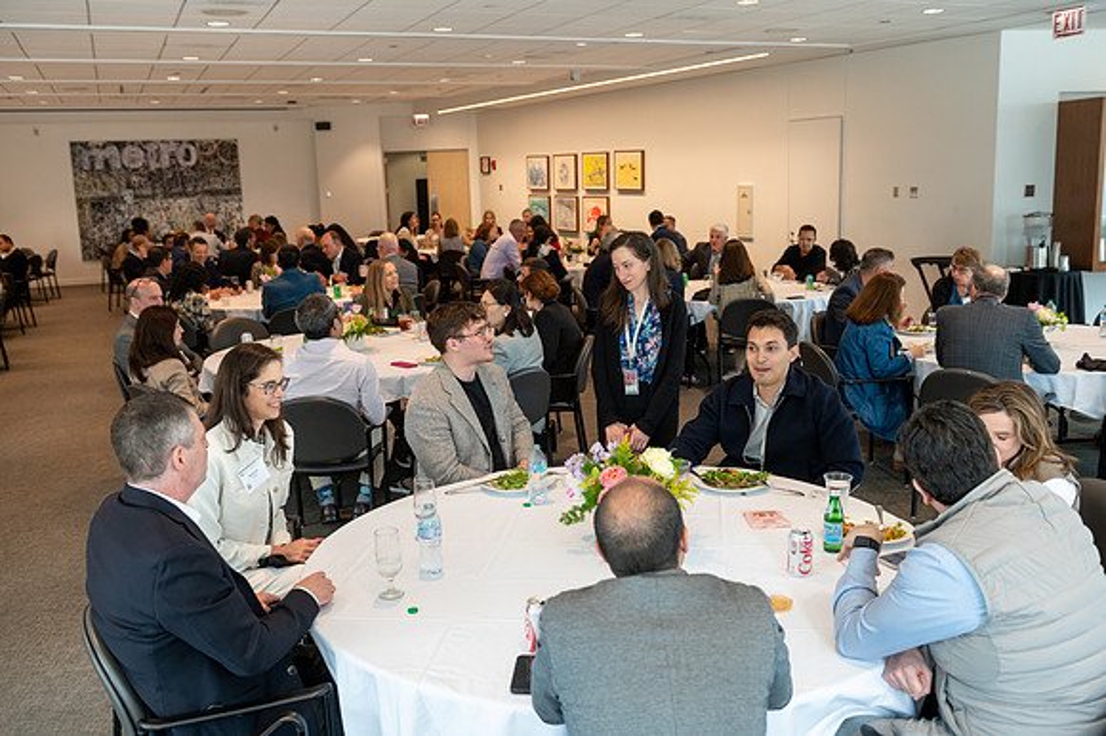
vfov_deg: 41.1
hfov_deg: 58.7
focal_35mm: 32
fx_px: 983
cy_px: 368
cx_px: 553
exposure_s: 1/200
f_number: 4
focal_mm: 32
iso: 1250
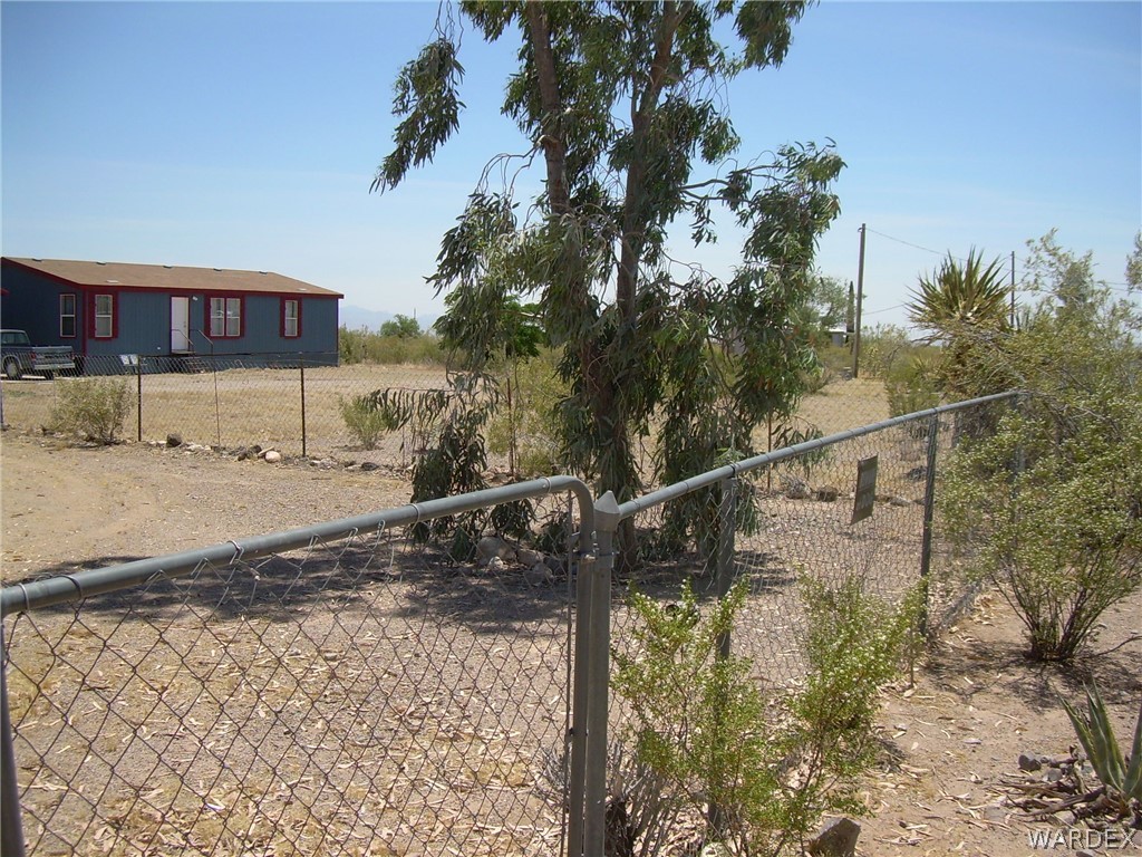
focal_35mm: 38
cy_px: 428
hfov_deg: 49.0
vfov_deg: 37.7
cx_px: 571
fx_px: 1254
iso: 50
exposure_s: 1/1000
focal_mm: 6.3
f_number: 2.8
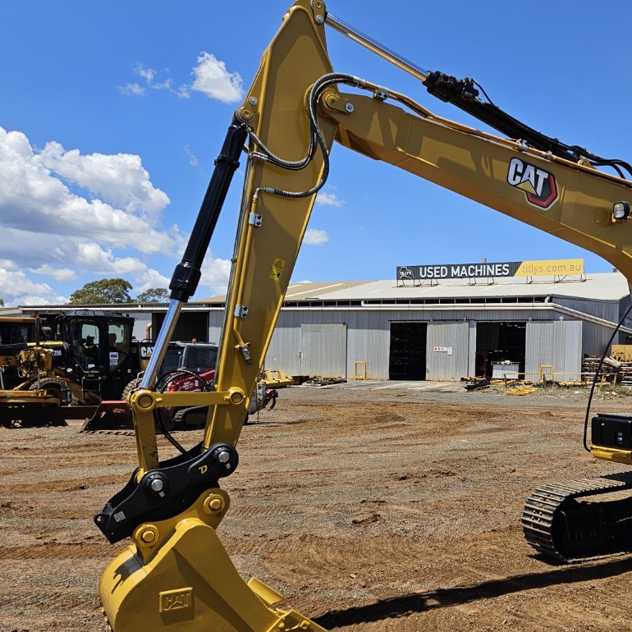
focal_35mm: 38
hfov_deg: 41.4
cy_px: 365
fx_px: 785
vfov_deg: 43.7
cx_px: 531
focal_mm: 5.4
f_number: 1.8
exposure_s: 1/2016
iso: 25
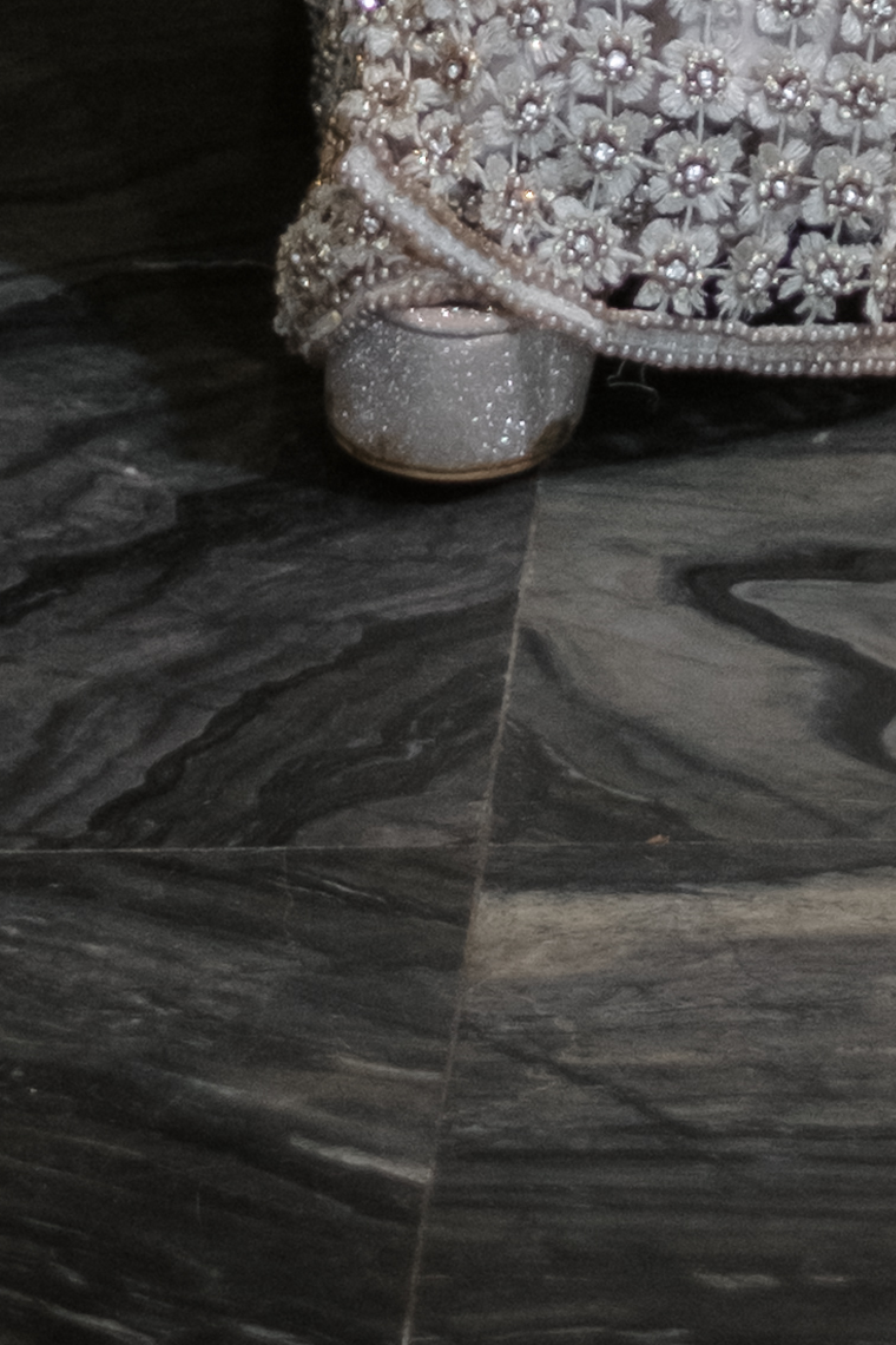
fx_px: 12655
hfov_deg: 4.0
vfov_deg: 5.6
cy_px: -3027
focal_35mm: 339
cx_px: 1039
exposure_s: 1/160
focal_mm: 33
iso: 320
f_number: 1.4
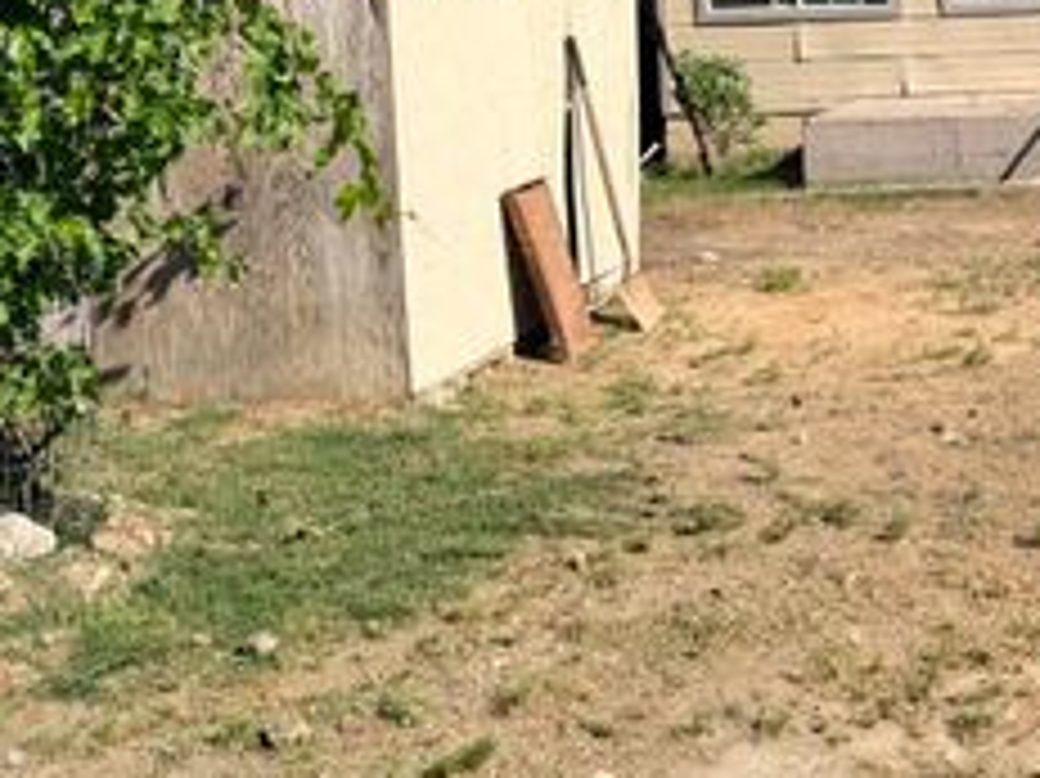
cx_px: 1081
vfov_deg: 26.9
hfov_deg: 33.2
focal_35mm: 52
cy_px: 56
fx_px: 1561
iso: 80
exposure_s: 1/5714
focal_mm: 6.76
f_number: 1.78
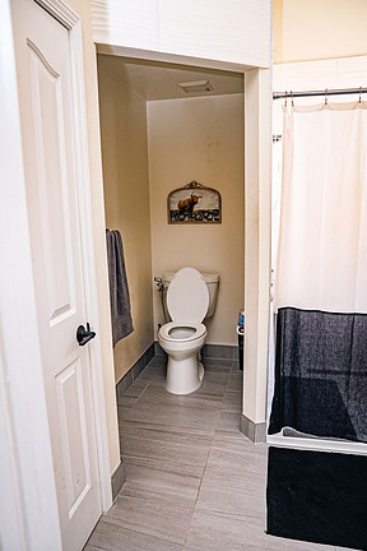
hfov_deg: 51.3
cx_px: 180
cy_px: 281
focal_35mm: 25
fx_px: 382
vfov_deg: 71.5
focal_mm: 24
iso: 640
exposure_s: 1/100
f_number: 5.6
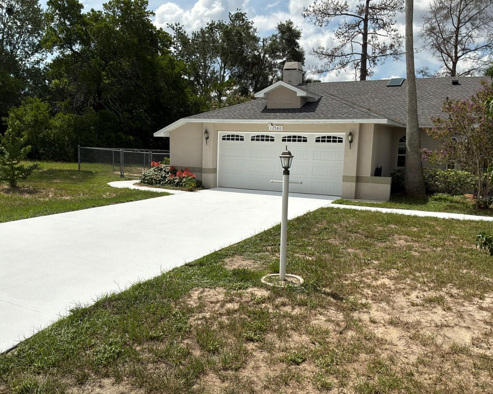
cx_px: 239
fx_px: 438
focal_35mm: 30
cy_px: 198
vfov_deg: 48.5
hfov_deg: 58.8
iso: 25
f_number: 1.8
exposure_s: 1/5263
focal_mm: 3
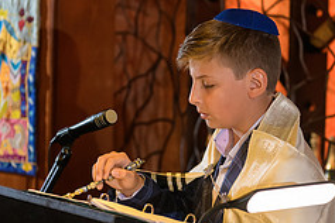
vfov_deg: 8.0
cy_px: 104
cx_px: 215
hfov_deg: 12.0
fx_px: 1591
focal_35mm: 171
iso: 1600
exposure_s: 1/125
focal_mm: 70
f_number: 3.2
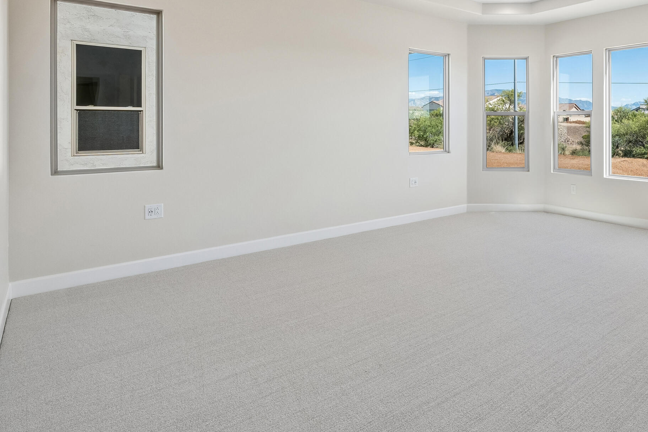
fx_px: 414
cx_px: 513
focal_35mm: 23
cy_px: 127
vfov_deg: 53.4
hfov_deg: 69.2
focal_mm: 14
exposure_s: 1/320
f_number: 8
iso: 400
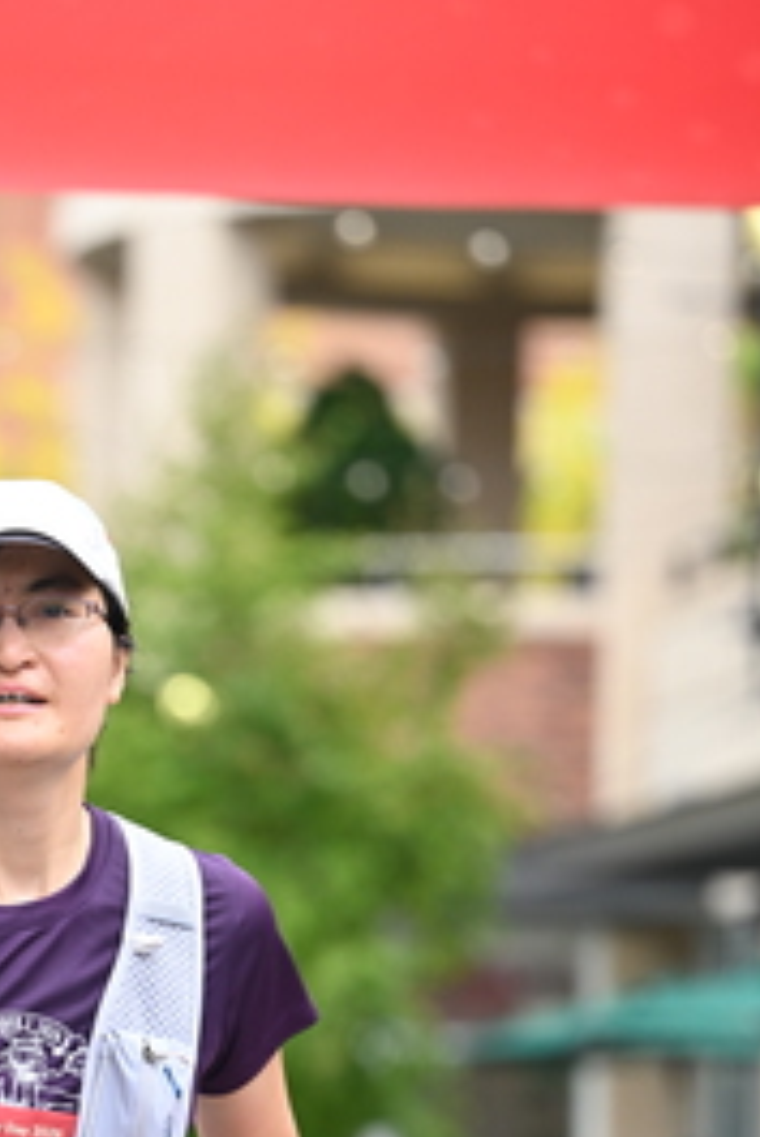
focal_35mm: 239
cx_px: -11
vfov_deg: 8.6
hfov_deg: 5.7
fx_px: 7558
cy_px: 1034
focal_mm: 115
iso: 640
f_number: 2.8
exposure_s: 1/1600
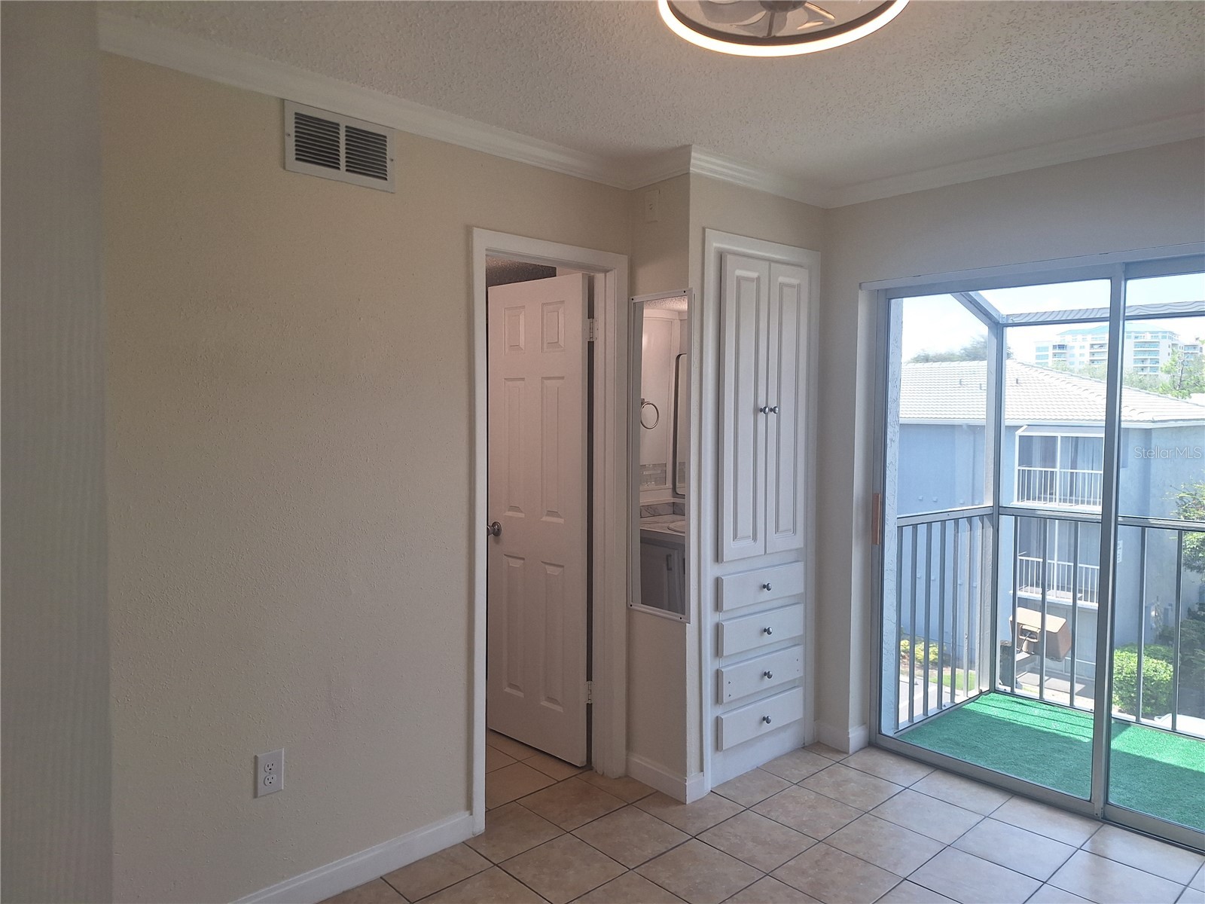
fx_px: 801
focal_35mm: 23
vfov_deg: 58.9
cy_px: 452
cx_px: 602
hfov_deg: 73.9
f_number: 1.8
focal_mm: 5.54
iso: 40
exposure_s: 1/276
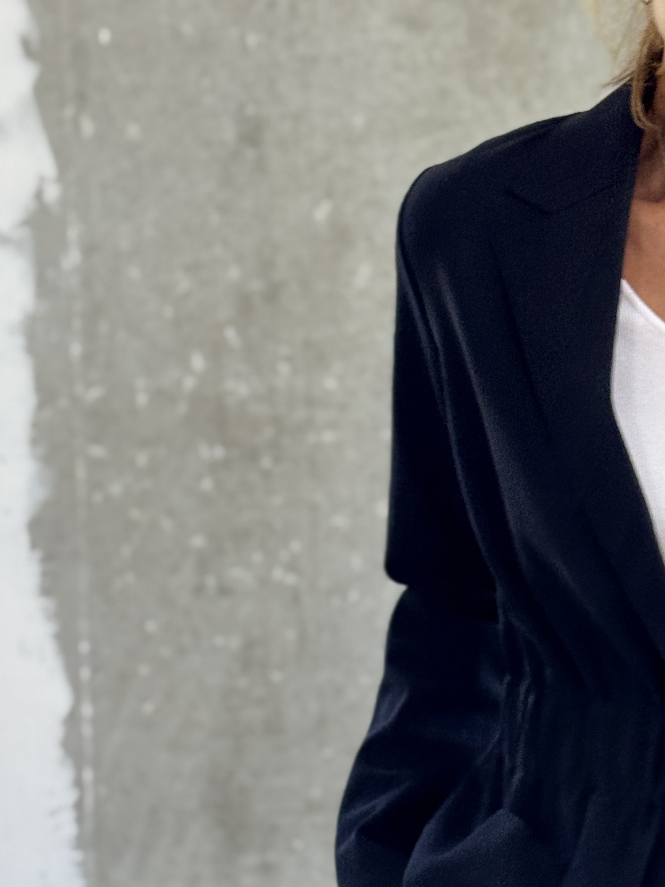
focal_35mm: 100
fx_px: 2561
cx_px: 628
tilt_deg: -1.7
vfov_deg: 19.6
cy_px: 417
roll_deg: +2.1
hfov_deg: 14.6
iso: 125
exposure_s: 1/100
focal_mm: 6.76
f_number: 1.78
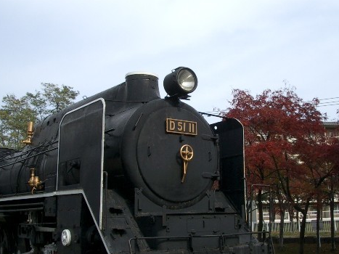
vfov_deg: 30.3
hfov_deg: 39.5
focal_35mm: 48
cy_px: 131
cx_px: 200
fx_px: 470
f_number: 4.3
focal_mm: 5.8
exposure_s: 1/500
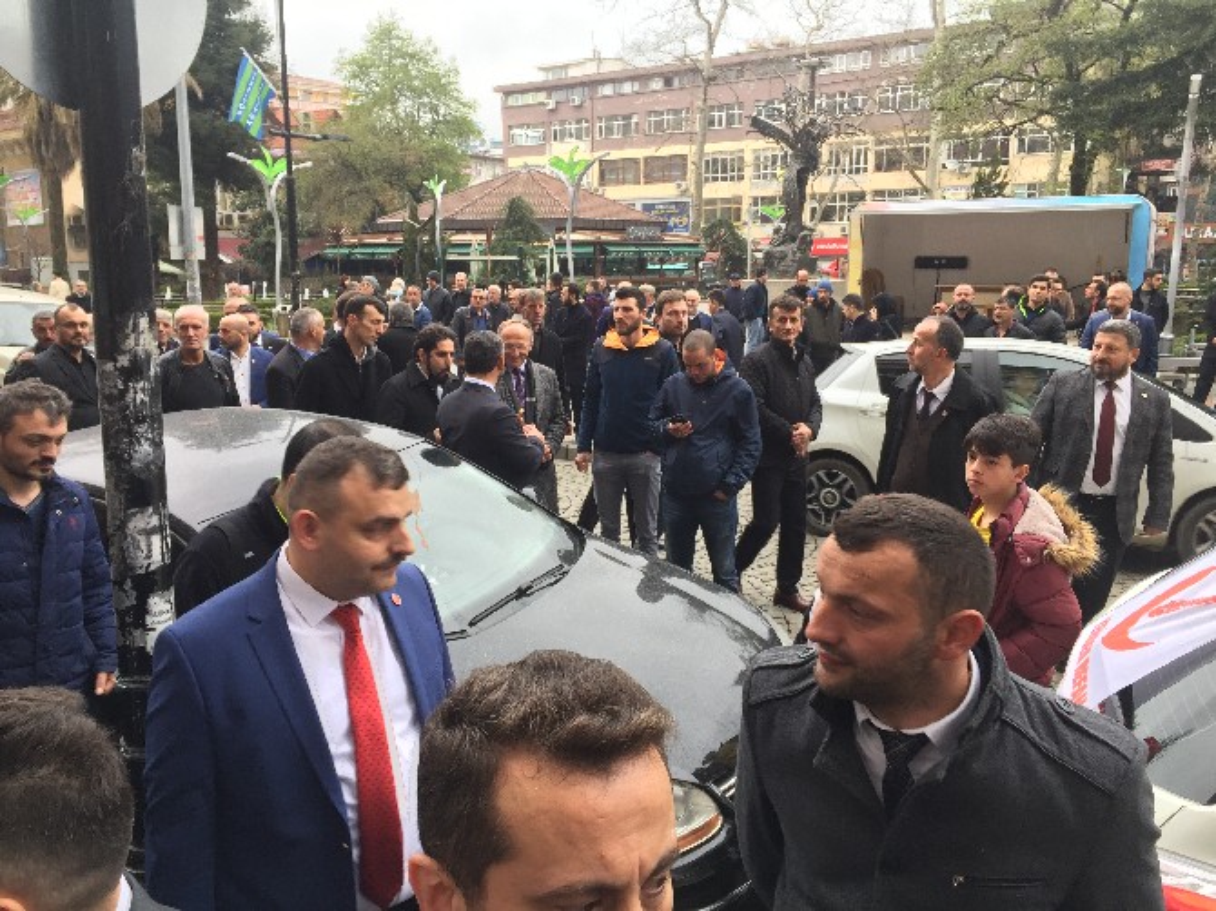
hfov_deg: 61.7
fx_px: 1018
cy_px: 456
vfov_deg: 48.2
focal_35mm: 29
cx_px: 608
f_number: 2.2
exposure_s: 1/100
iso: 50
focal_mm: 4.15
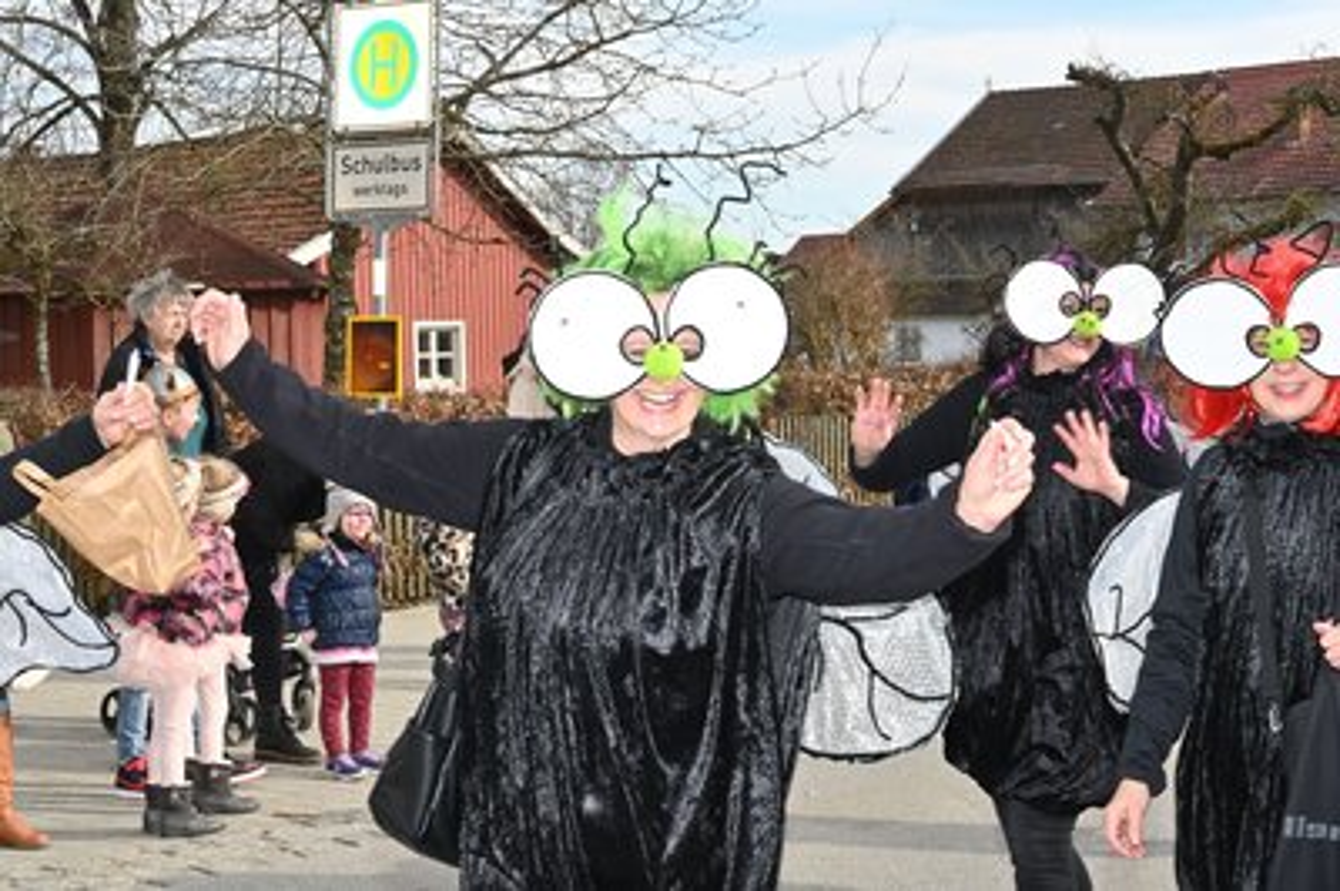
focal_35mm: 70
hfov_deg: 28.9
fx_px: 2603
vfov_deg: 19.4
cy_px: 446
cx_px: 670
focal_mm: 70
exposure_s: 1/200
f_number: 22
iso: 1000
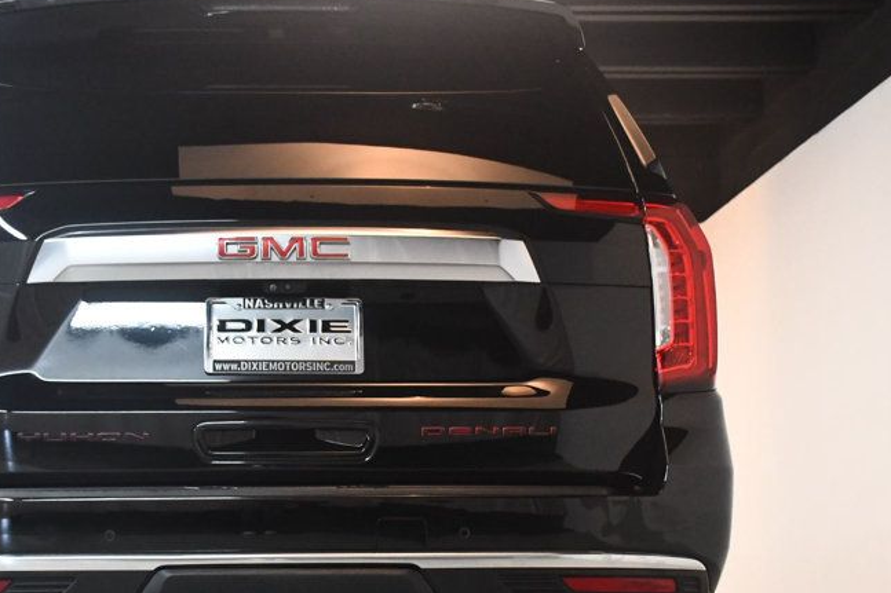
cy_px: 405
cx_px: 277
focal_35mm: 57
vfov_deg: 23.6
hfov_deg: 34.6
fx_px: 1410
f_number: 3.8
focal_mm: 24
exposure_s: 1/125
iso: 3200
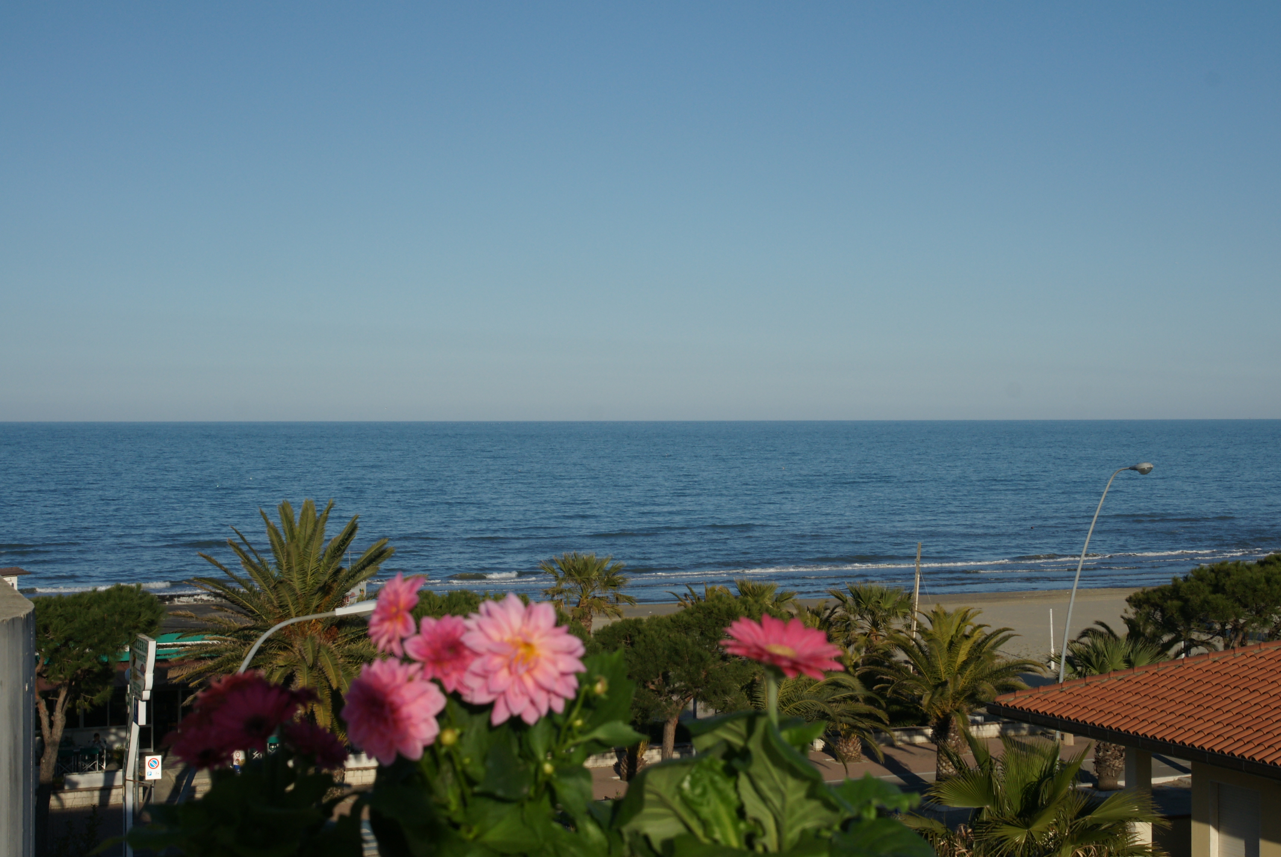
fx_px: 2137
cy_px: 428
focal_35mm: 60
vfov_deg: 22.7
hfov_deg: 33.4
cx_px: 640
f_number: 11
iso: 250
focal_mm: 40
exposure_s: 1/500
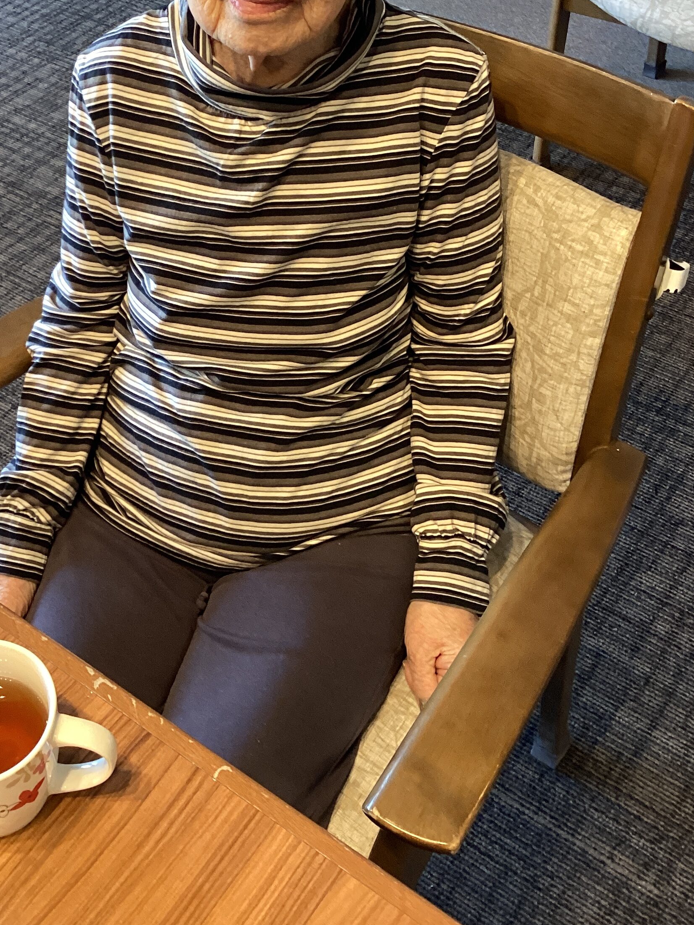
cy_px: 282
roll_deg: +3.7
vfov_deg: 40.5
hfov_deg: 31.1
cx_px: 198
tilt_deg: -39.4
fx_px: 1230
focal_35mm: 46
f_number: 2.4
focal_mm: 3.3
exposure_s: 1/50
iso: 200
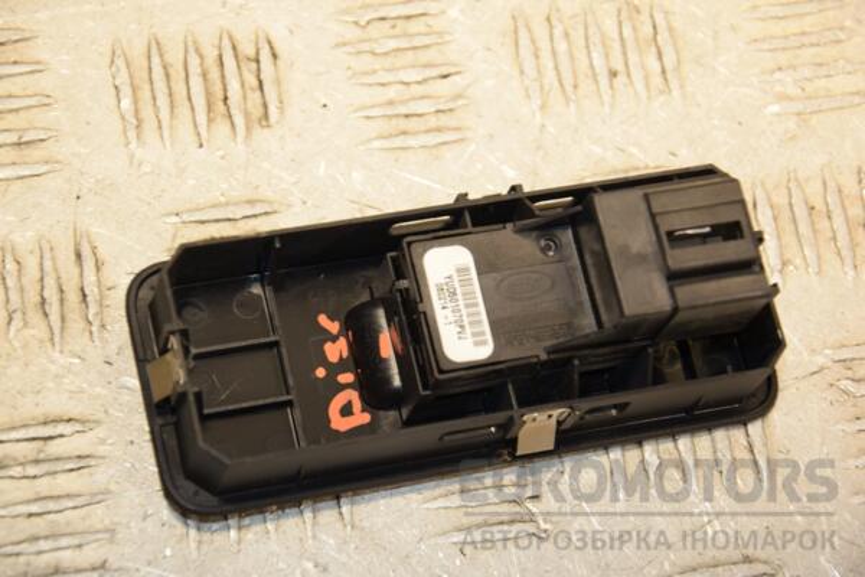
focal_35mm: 120
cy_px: 288
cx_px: 432
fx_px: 2883
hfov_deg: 17.1
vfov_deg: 11.4
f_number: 5.3
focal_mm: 80
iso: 800
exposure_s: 1/200
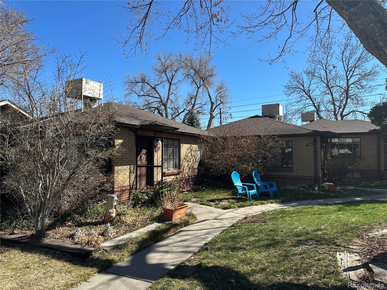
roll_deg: +0.8
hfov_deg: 71.6
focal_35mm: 24
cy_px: 145
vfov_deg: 56.8
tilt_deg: +2.4
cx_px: 194
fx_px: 268
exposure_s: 1/2967
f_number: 1.78
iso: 80
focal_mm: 6.86
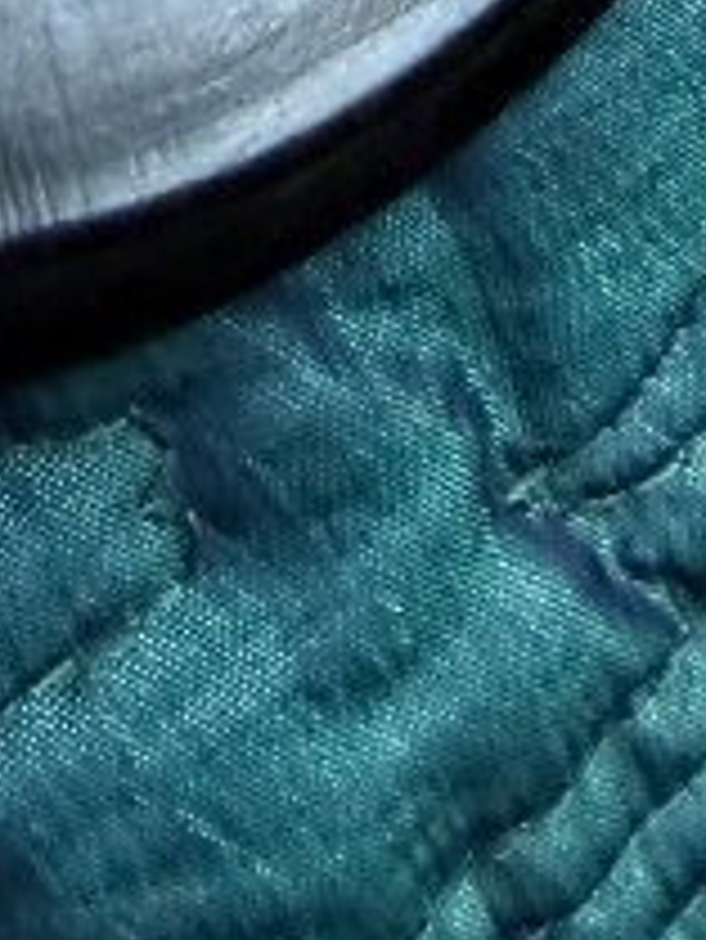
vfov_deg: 11.3
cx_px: -112
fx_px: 3749
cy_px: -1493
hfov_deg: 10.6
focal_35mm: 138
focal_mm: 2.22
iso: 500
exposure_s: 1/50
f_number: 2.2
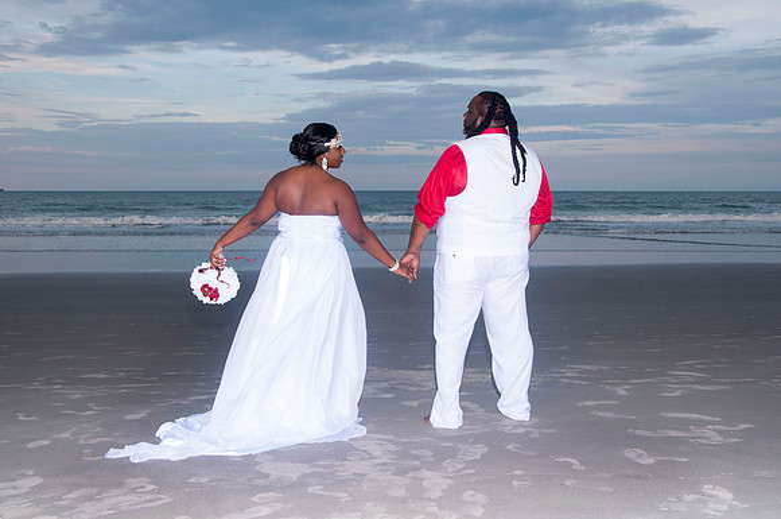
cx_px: 390
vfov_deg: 36.8
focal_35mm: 36
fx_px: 780
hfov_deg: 53.2
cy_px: 260
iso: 400
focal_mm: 24
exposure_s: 1/200
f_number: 5.6
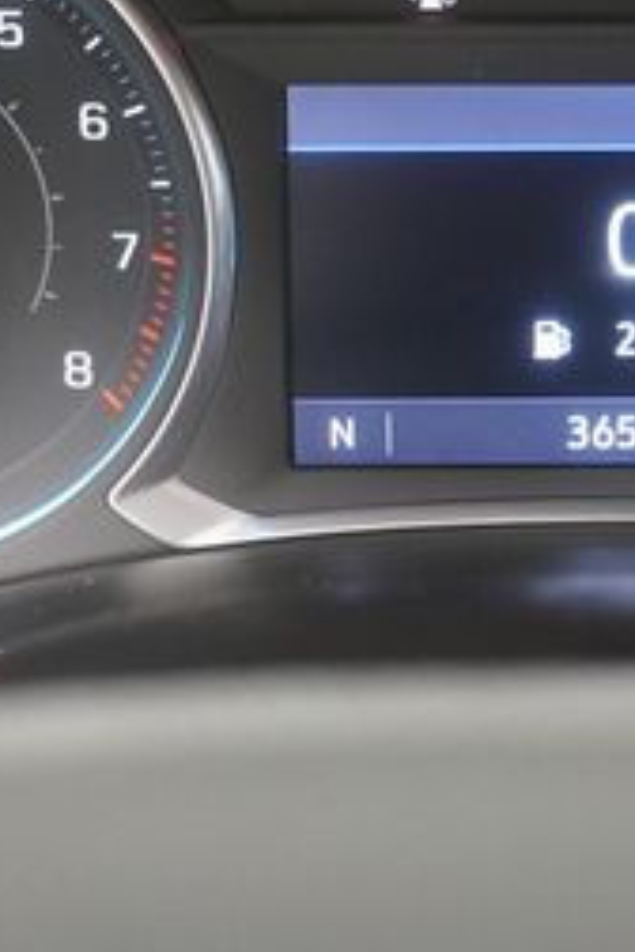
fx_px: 2619
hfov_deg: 13.6
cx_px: 639
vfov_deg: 20.3
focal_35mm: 99
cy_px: 161
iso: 3200
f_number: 4.5
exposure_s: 1/60
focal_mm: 26
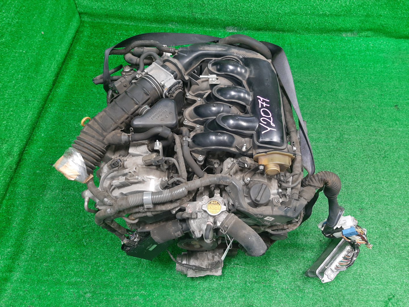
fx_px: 307
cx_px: 204
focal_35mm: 26
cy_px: 154
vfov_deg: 53.1
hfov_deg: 67.3
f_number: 1.7
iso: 199
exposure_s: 1/50
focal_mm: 3.93
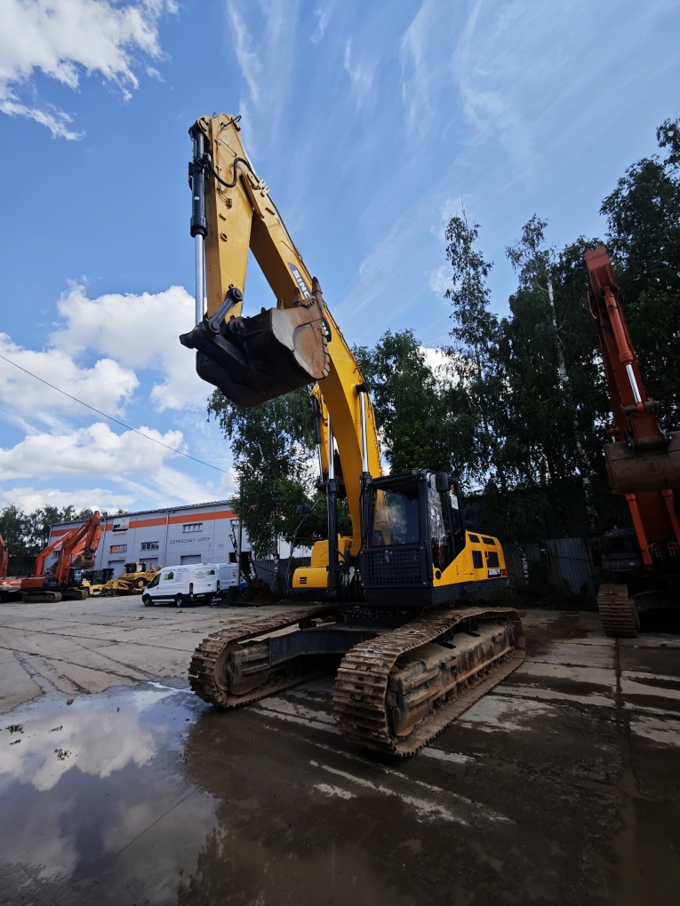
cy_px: 453
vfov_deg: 102.1
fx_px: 367
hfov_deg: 85.7
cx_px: 340
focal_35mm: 14
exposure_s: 1/462
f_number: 2.2
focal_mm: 2.16
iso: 50
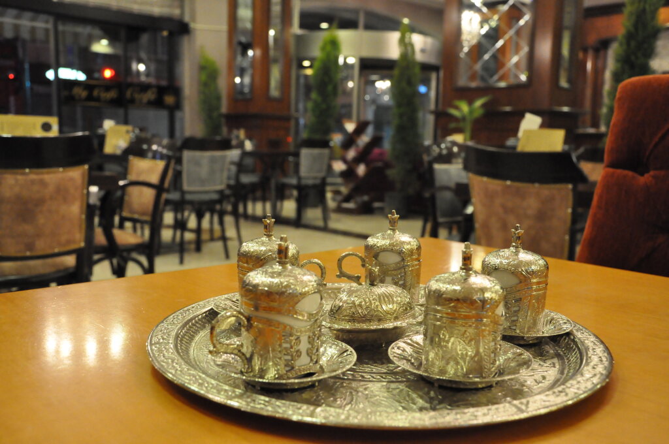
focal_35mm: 38
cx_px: 334
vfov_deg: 35.4
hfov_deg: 51.3
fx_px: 696
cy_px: 222
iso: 3200
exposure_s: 1/30
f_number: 5.6
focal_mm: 25
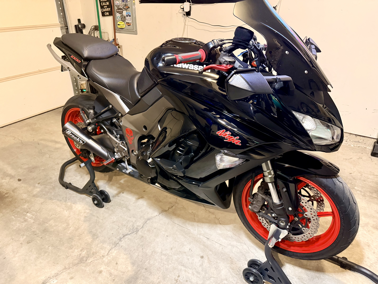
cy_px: 142
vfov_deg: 56.8
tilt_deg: -26.9
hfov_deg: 71.6
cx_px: 189
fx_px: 262
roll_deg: +0.4
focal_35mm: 24
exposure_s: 1/40
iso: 1000
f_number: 1.78
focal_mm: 6.76
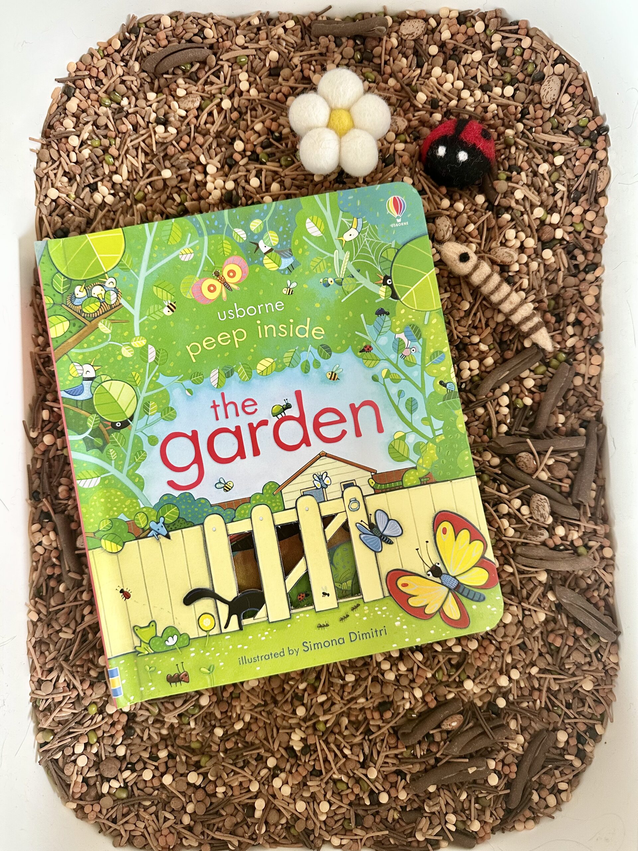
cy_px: 426
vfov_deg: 71.6
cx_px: 319
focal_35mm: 24
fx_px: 590
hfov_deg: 56.8
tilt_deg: -86.9
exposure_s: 1/60
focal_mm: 6.86
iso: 320
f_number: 1.78
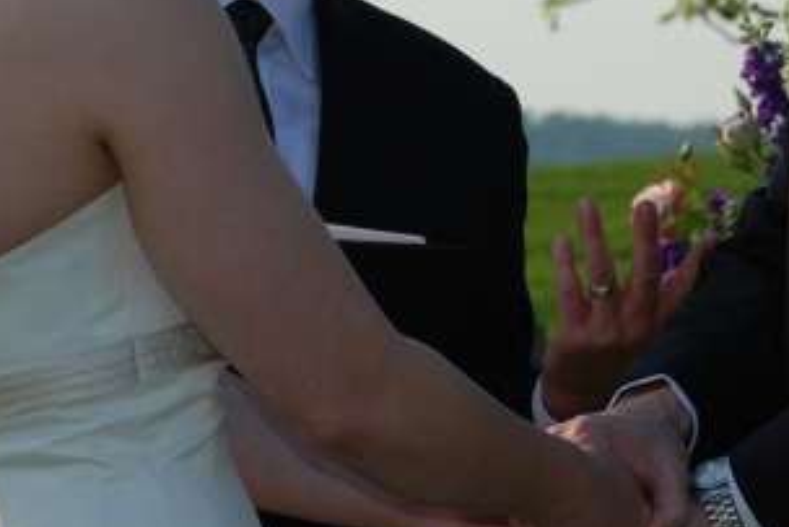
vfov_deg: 4.6
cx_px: 716
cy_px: 9
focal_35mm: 296
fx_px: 6497
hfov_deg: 6.9
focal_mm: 75
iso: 100
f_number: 7.1
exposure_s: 1/200
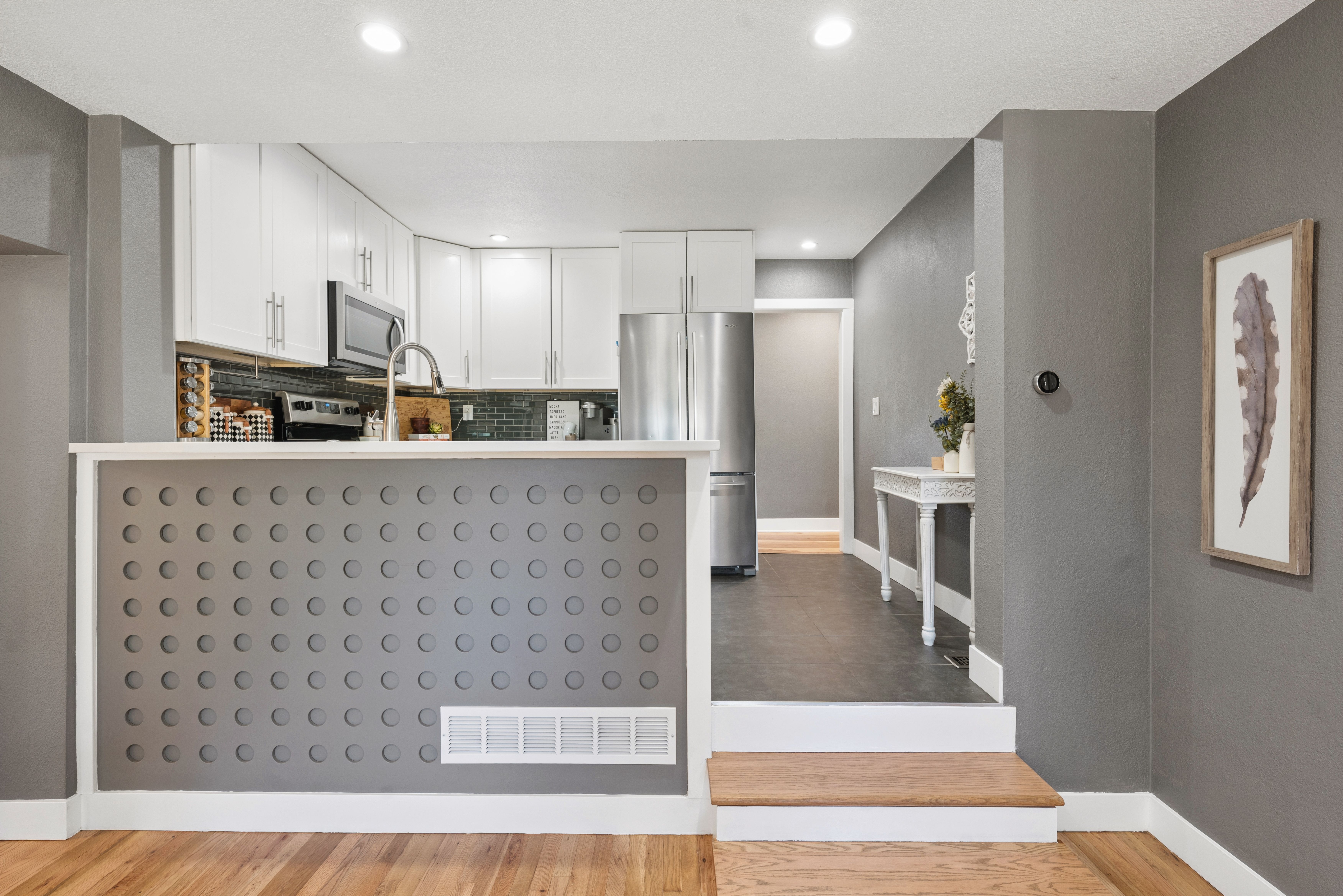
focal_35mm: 17
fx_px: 634
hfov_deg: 93.3
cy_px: 448
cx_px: 672
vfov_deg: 70.4
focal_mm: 17
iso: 640
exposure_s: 1/40
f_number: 8
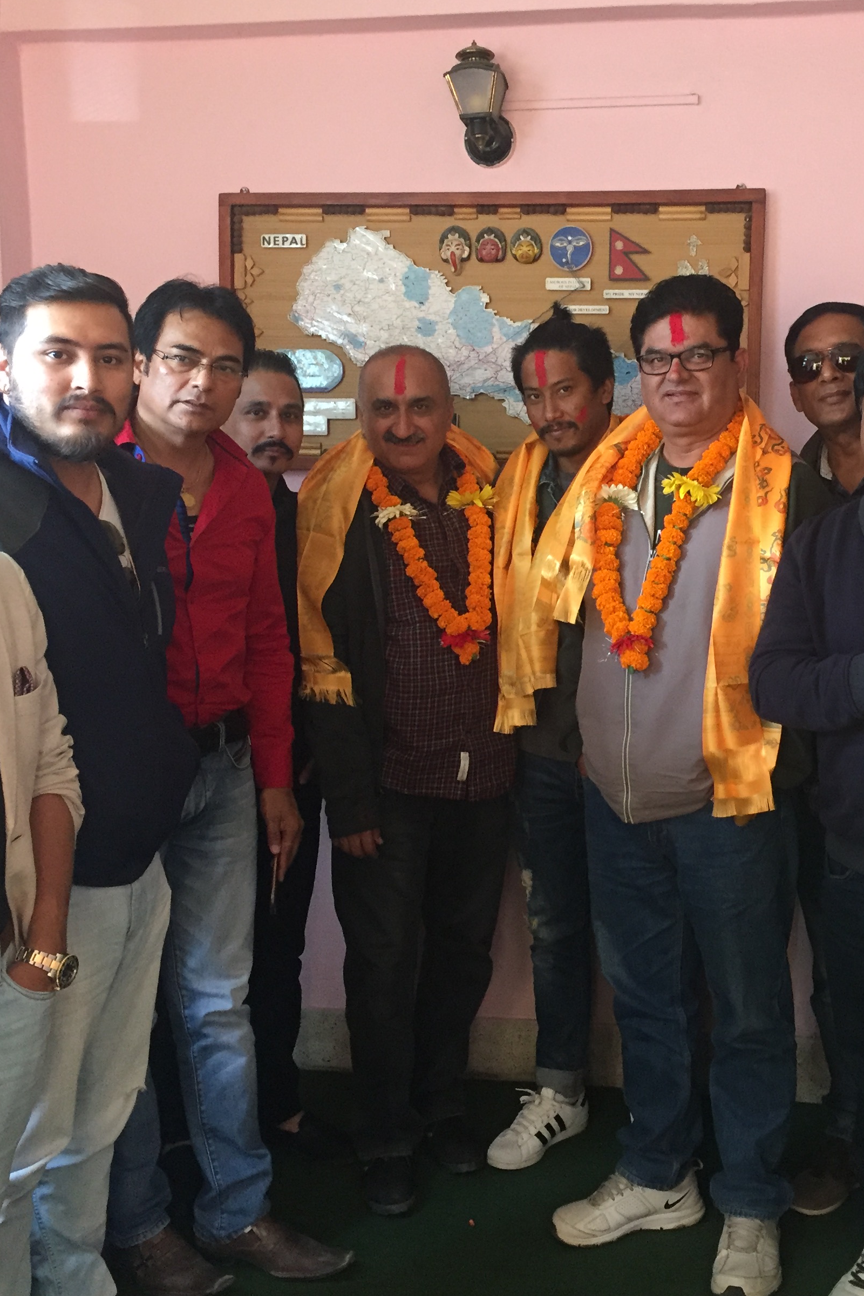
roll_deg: -1.9
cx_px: 612
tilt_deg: -6.0
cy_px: 637
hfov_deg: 32.2
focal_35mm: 41
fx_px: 1476
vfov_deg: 47.4
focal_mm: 4.15
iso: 250
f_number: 2.2
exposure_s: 1/33
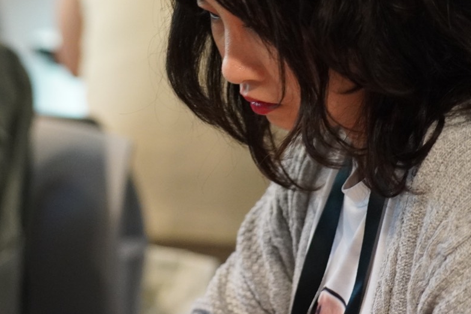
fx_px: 3378
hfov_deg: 8.0
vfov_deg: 5.3
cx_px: 197
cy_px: 44
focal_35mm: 258
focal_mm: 75
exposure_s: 1/160
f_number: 2
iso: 2000
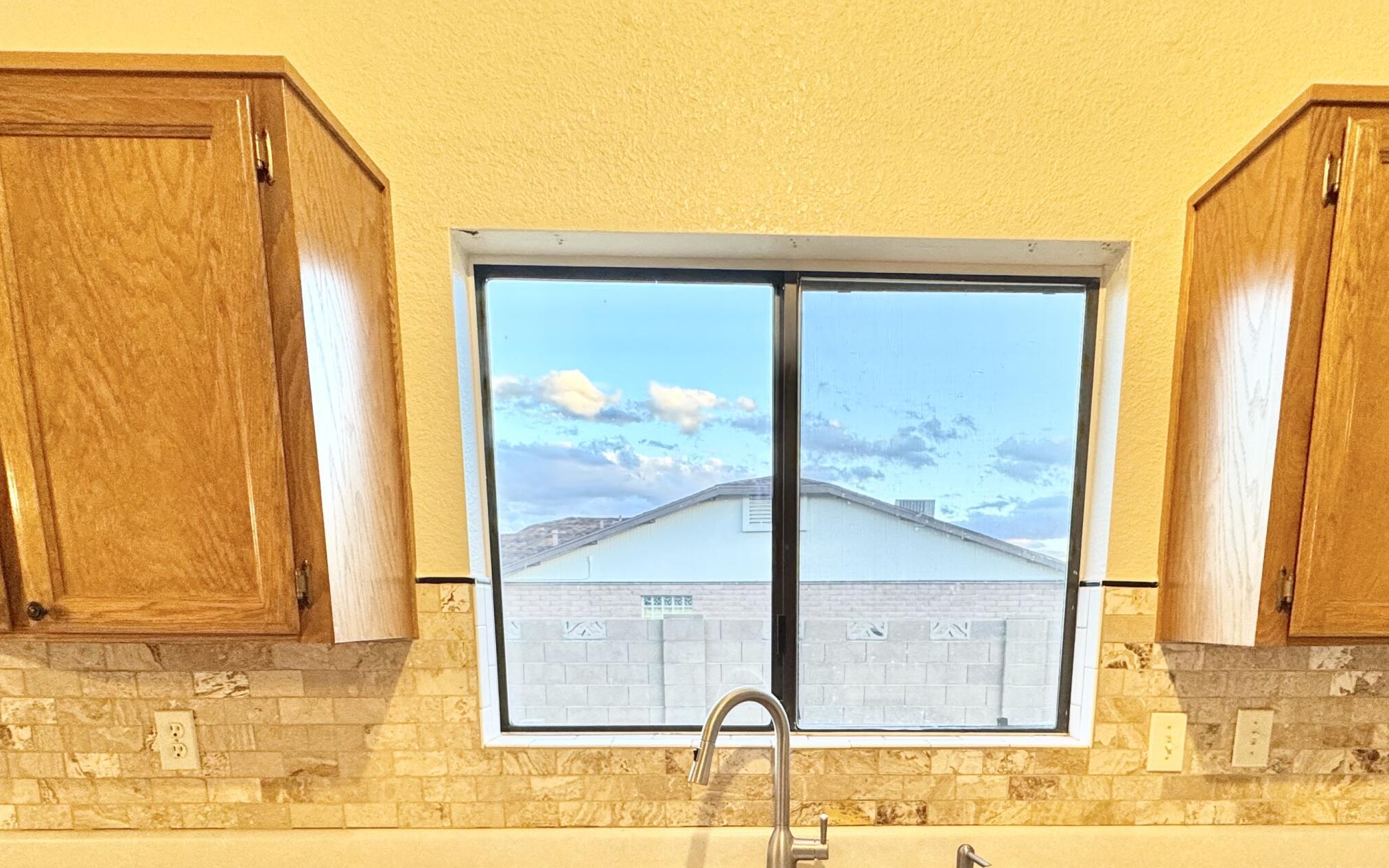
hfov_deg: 79.4
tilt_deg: -10.7
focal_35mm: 22
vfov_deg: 49.7
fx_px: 833
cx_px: 771
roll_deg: -0.4
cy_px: 764
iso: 250
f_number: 2.2
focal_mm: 2.22
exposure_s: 1/120
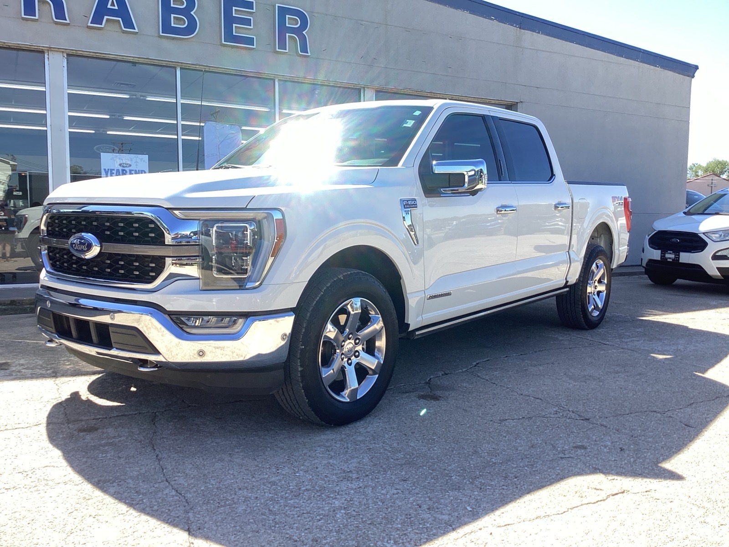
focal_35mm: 31
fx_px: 653
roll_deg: +0.5
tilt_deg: -4.8
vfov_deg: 45.4
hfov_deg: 58.4
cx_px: 364
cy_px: 274
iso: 25
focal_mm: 3.3
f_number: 2.4
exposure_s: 1/356
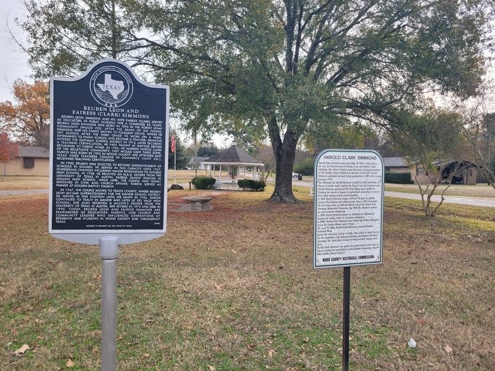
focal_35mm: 26
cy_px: 186
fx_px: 372
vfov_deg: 53.1
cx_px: 248
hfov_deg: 67.3
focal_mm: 5.4
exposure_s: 1/843
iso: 40
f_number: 1.8
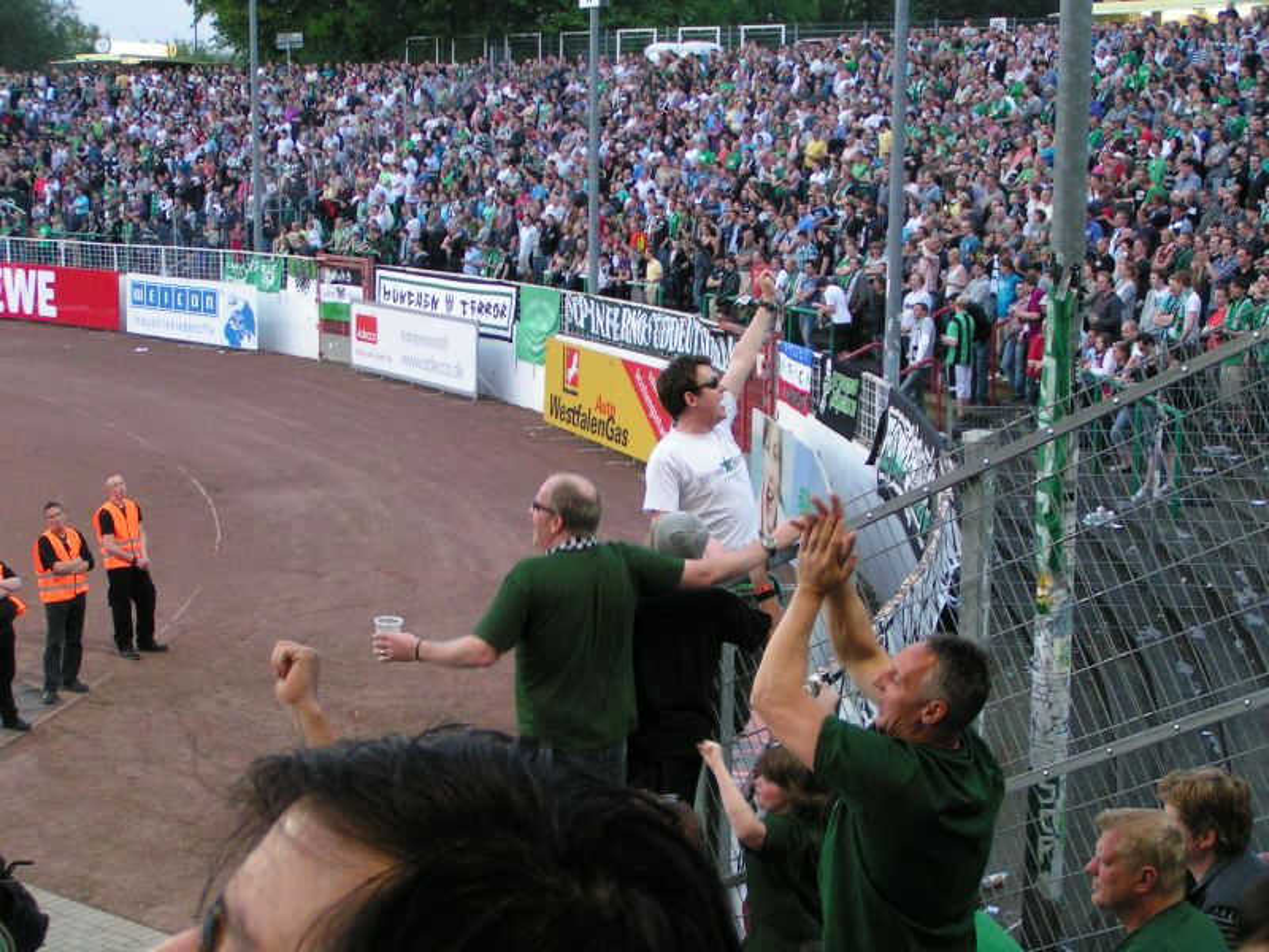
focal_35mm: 54
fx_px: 1980
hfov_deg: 35.5
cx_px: 634
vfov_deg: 27.0
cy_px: 476
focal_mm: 8.3
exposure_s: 1/50
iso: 200
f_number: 3.2
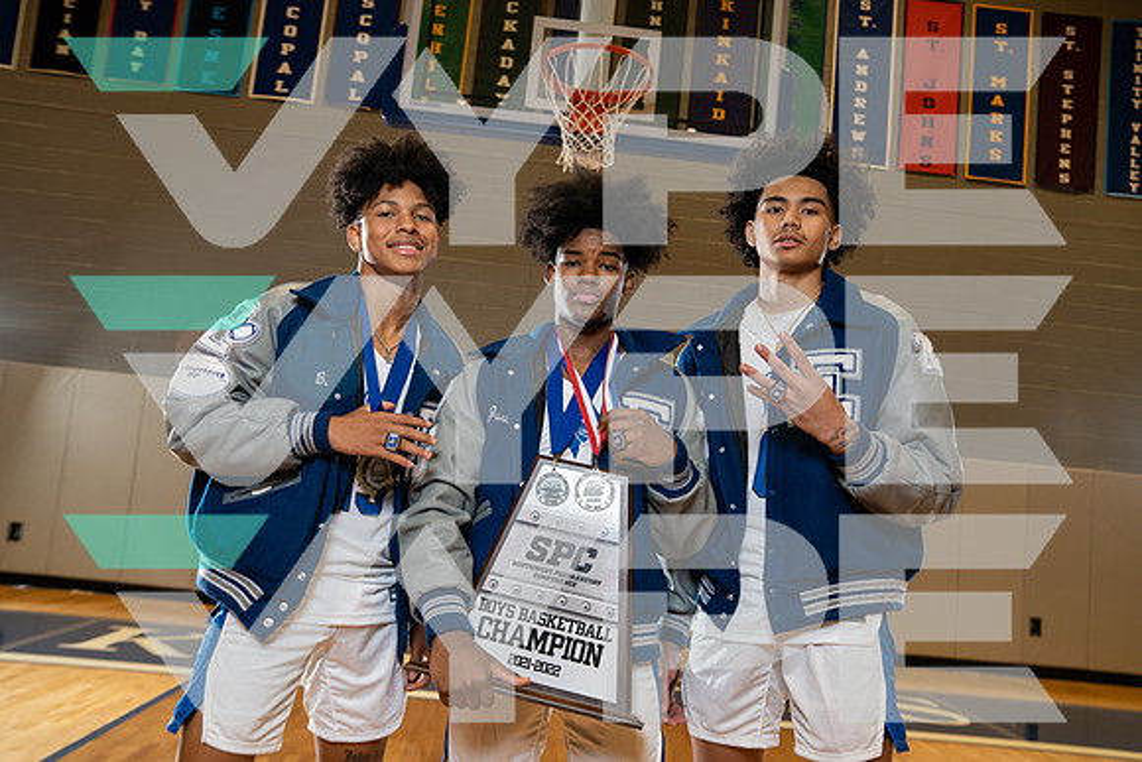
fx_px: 952
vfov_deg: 43.6
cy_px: 381
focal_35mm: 30
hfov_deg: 61.9
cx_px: 571
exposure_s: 1/125
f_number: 4
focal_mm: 30
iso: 400
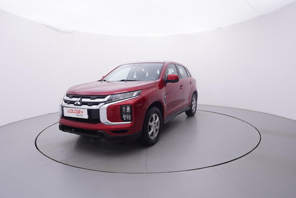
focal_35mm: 22
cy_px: 99
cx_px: 148
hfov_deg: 77.3
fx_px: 185
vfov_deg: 56.2
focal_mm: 15
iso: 200
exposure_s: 1/80
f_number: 5
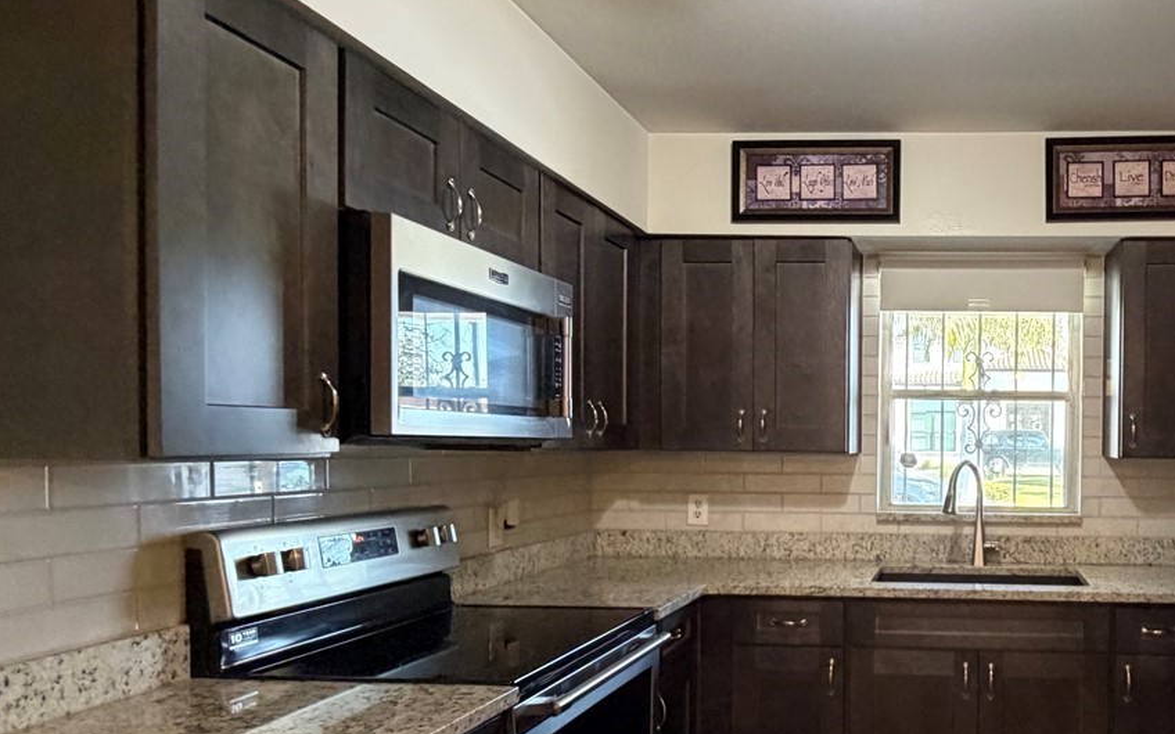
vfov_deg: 44.2
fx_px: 897
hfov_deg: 61.7
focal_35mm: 28
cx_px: 919
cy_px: 463
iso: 400
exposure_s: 1/60
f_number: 2.2
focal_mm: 2.22
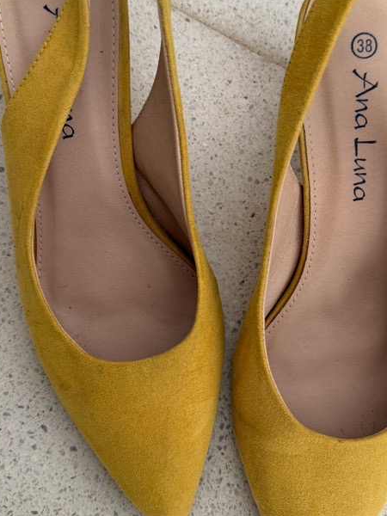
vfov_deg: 46.7
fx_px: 596
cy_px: 232
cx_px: 214
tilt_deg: -79.4
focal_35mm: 40
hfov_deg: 35.9
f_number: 1.78
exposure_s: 1/60
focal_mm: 6.76
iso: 250
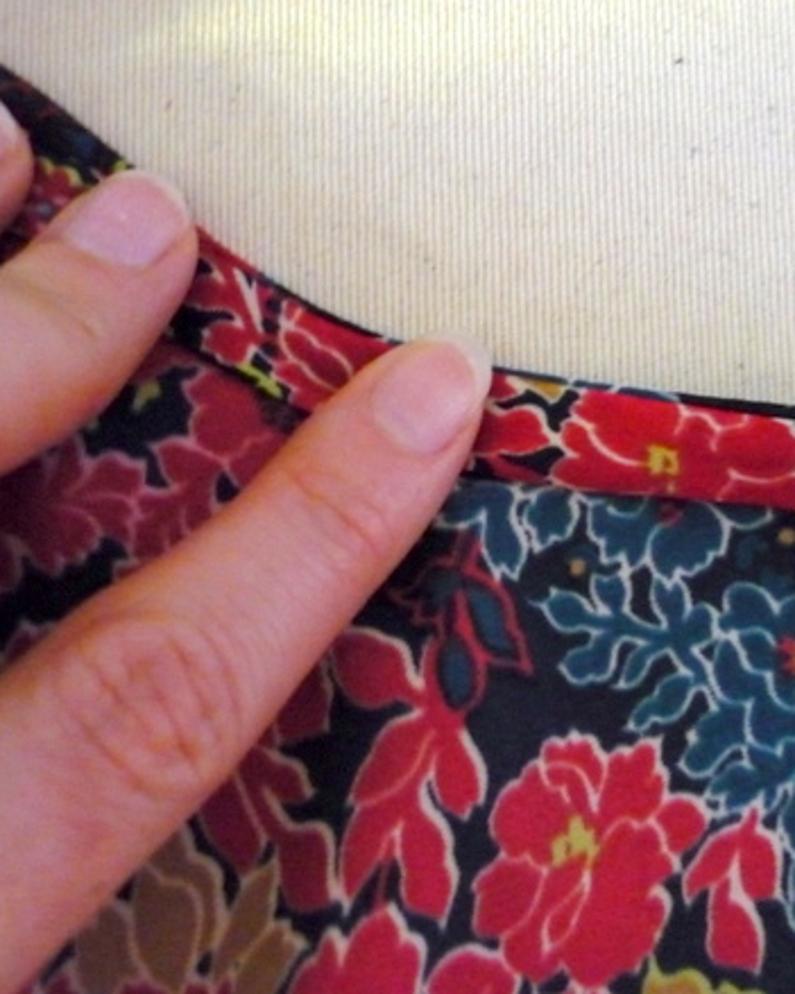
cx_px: 510
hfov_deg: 33.9
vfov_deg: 42.0
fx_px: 1295
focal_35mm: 44
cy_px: 487
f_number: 2.8
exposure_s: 1/8
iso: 800
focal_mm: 5.5
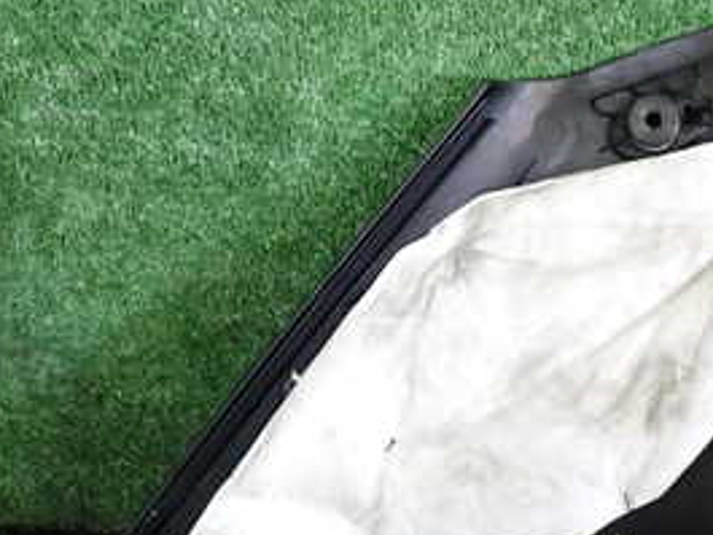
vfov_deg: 21.4
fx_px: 1401
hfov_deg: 28.0
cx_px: 562
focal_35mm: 68
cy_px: 425
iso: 500
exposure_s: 1/30
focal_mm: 5.4
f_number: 2.3
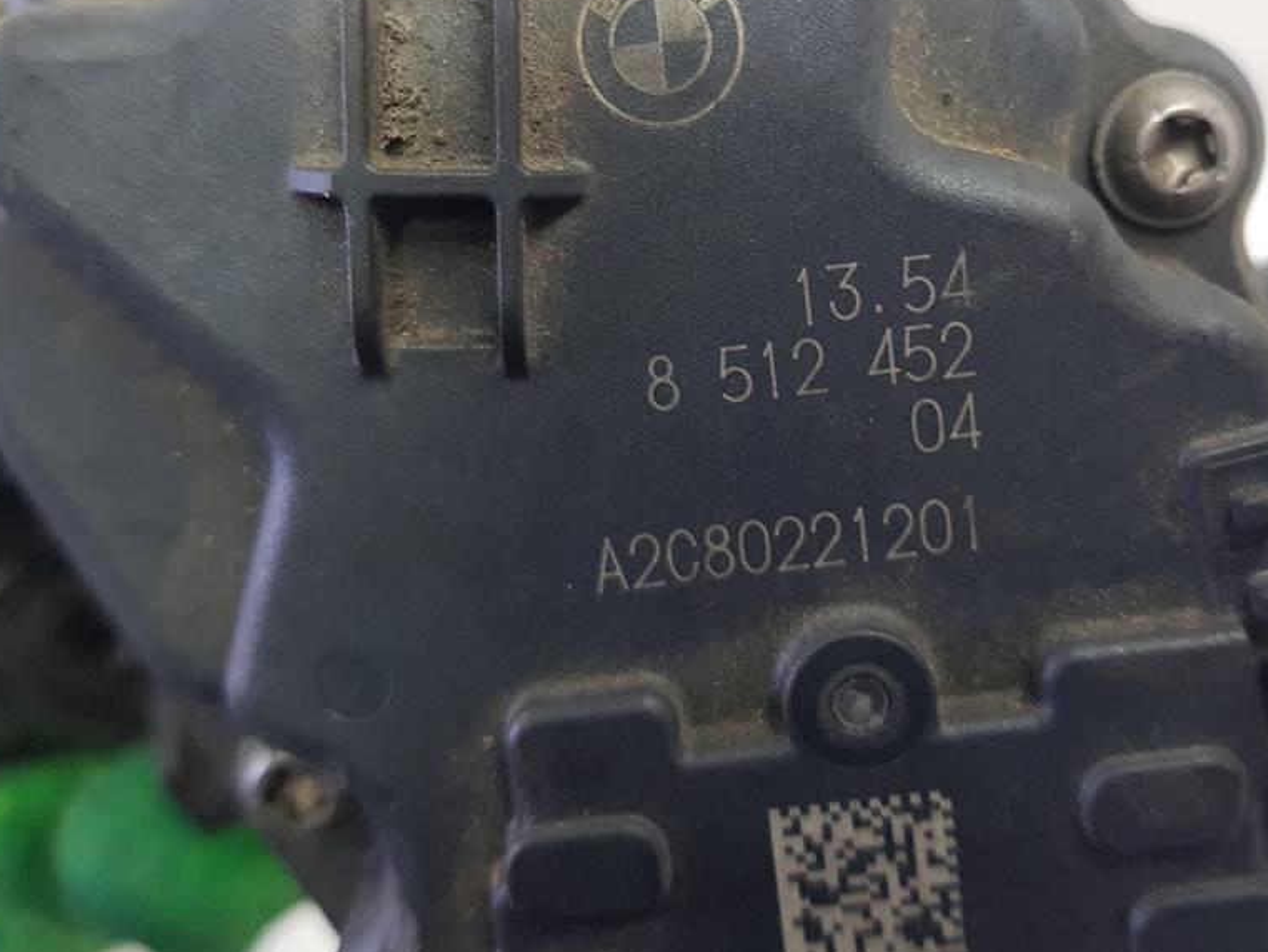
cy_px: 348
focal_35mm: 35
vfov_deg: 40.4
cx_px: 776
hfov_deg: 52.2
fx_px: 1282
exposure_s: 1/100
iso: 200
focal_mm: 4.2
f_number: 1.7
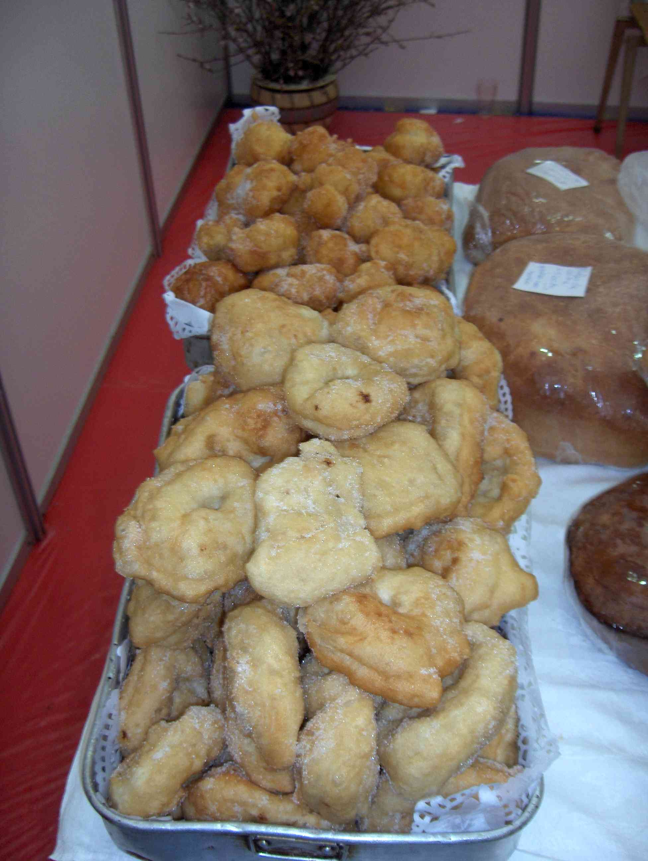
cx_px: 324
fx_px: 971
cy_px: 430
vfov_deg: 47.8
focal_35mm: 39
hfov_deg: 36.9
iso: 100
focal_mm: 8
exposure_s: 1/60
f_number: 2.8
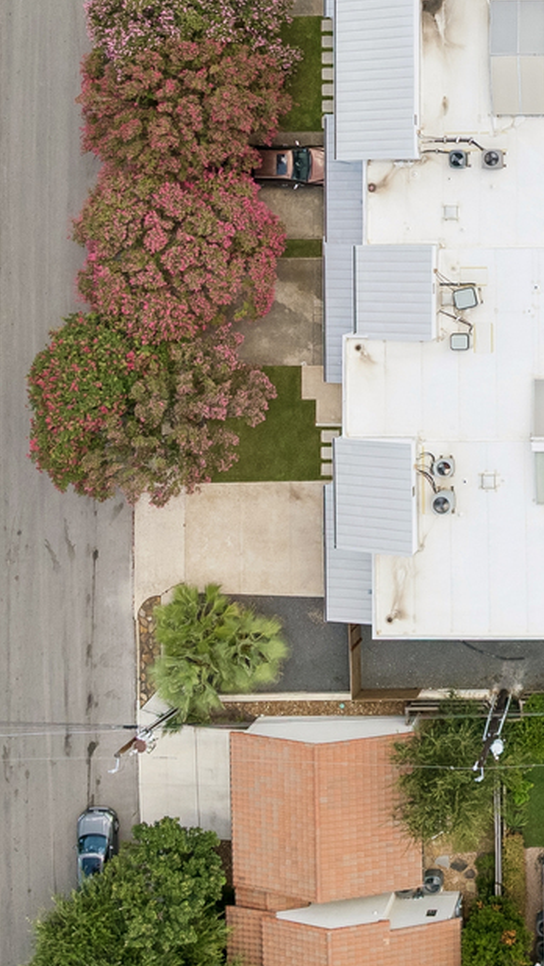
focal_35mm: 61
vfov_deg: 33.6
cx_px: 649
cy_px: 234
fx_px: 1563
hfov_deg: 18.7
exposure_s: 1/100
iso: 160
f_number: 2.8
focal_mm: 12.3
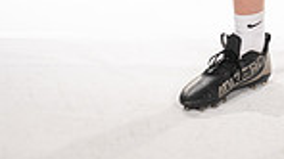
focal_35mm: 178
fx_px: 1339
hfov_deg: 12.0
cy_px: -253
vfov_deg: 6.4
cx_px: 284
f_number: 8
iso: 640
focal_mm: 56
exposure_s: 1/400
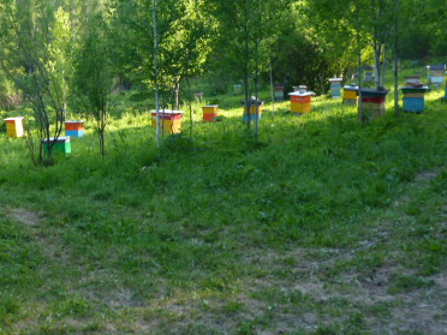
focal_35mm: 55
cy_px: 139
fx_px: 710
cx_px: 129
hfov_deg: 34.4
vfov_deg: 26.5
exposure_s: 1/100
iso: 100
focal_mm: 5.7
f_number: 3.3
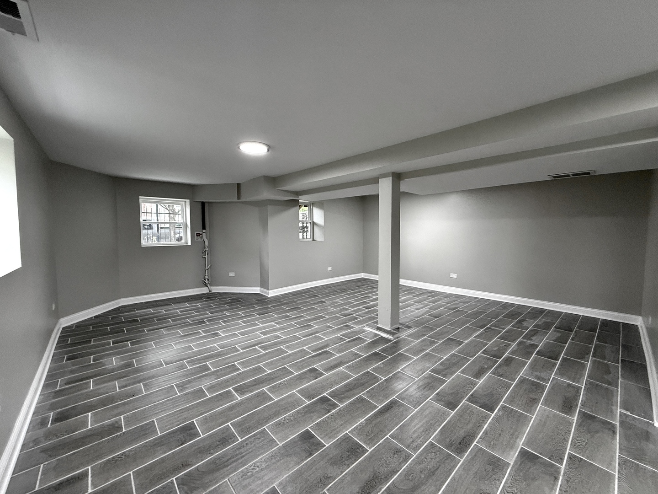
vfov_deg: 85.7
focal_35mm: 14
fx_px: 266
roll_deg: +0.4
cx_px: 329
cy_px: 247
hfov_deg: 102.1
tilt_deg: -3.3
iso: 400
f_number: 2.2
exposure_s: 1/120
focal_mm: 2.22
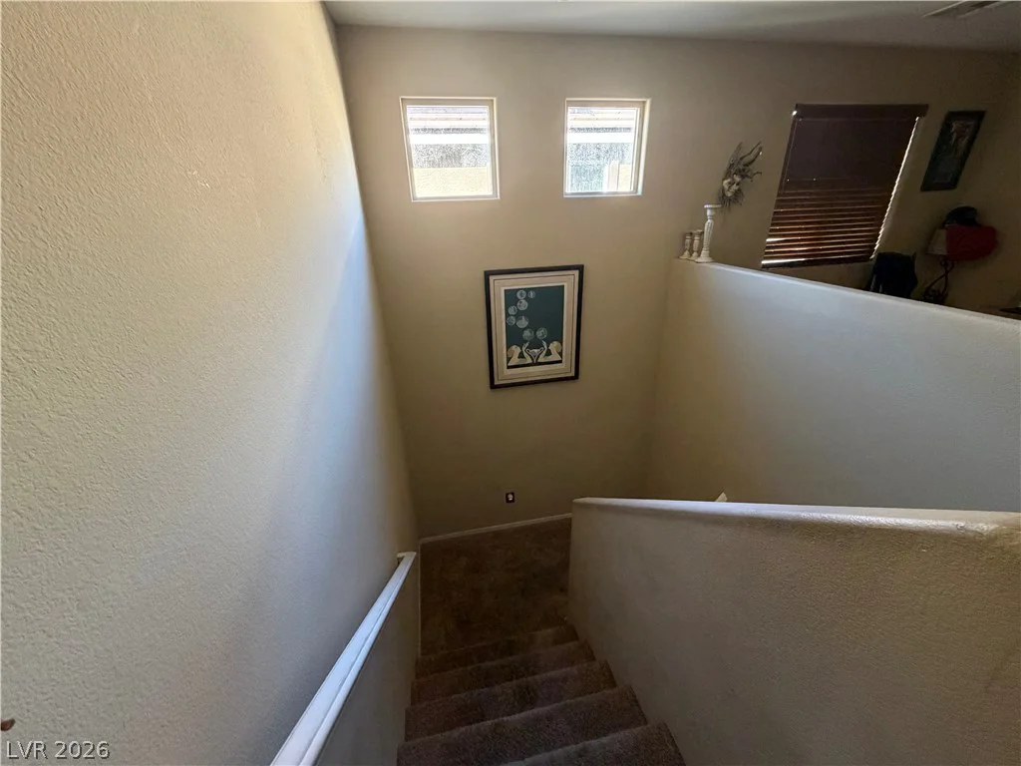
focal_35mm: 14
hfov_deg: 102.1
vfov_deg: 85.7
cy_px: 383
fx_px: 413
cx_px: 510
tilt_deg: -23.5
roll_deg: +2.3
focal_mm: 2.22
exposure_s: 1/60
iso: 400
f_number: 2.2
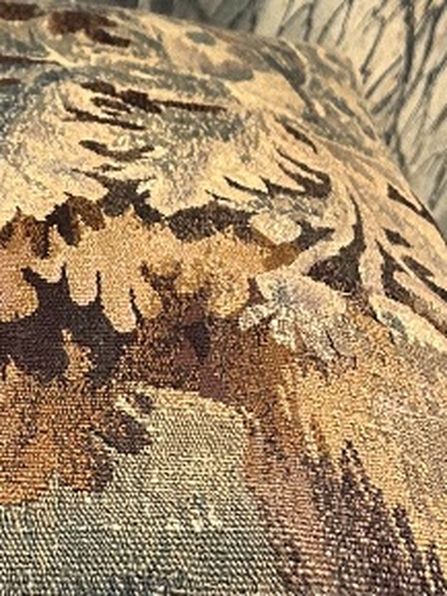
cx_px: -43
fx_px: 1858
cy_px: 569
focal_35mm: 108
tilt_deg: -30.3
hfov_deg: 13.4
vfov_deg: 17.8
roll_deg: -2.5
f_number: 1.5
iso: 250
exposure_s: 1/50
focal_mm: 5.7
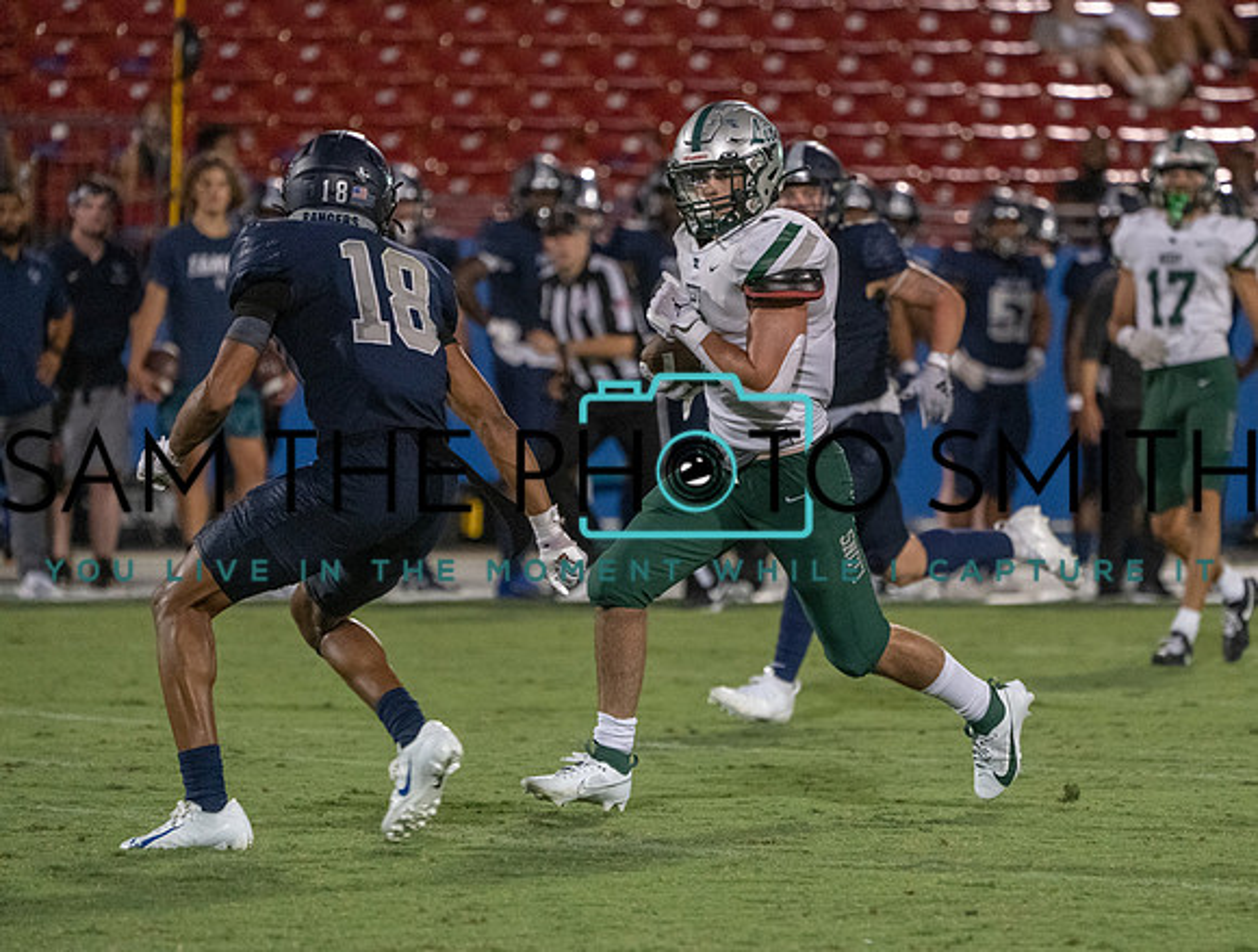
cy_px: 532
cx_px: 798
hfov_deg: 5.0
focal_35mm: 394
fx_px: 14369
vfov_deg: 3.8
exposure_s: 1/1000
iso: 10000
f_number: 5.6
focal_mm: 324
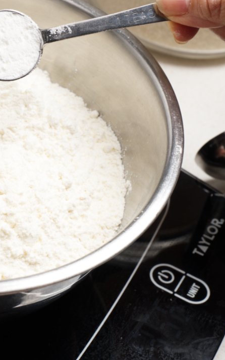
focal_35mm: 120
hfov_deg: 10.8
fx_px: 1177
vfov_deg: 17.4
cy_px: 176
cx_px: -8
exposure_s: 1/40
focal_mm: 70
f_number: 11
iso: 100
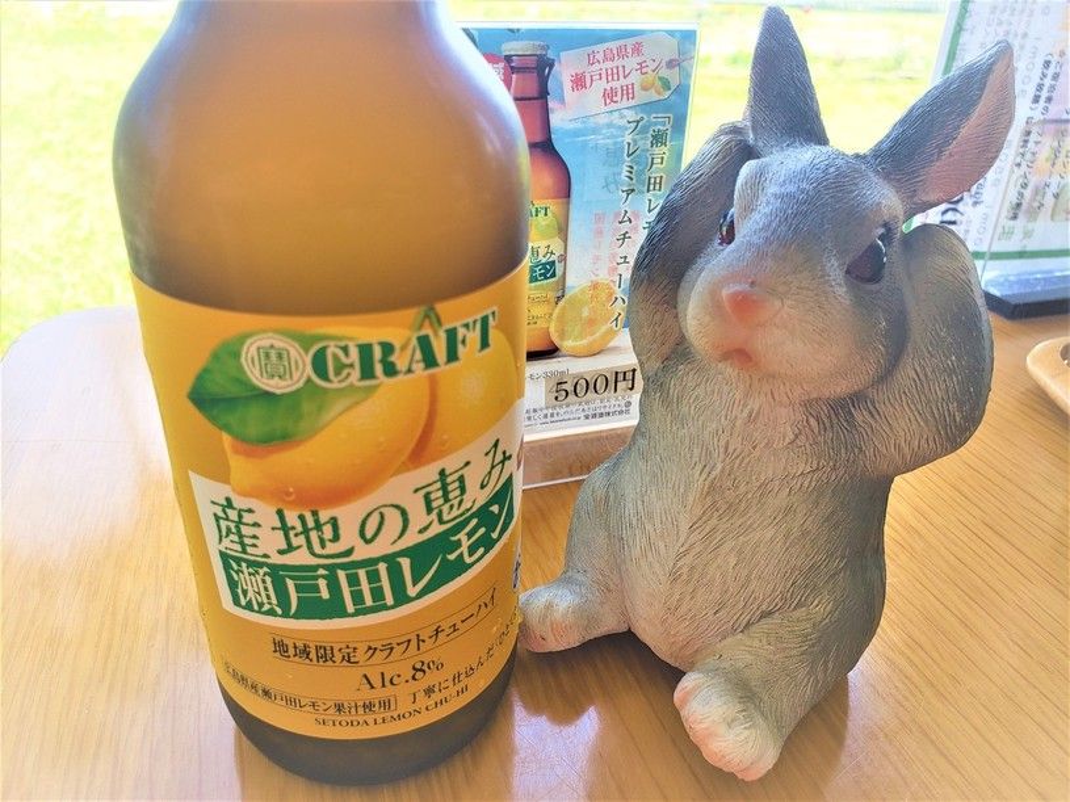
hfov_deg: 67.3
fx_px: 804
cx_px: 535
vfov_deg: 53.1
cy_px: 401
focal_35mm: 26
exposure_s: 1/124
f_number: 2.4
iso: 50
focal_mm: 4.3
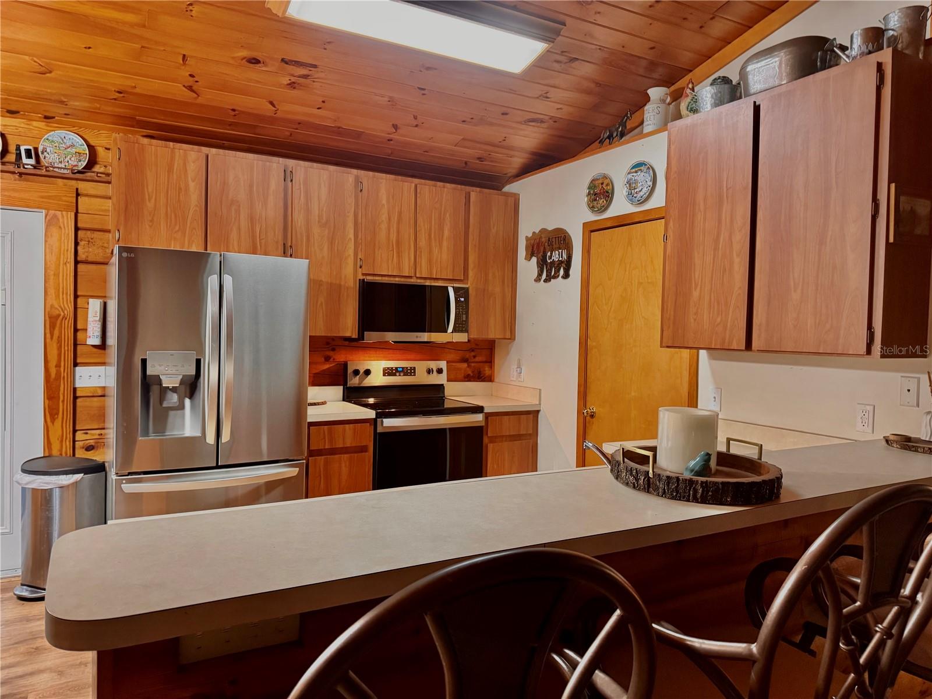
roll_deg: -1.7
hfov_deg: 71.6
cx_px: 466
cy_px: 350
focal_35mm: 24
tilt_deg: -2.5
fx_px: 646
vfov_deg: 56.8
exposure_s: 1/60
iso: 640
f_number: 1.78
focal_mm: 6.76
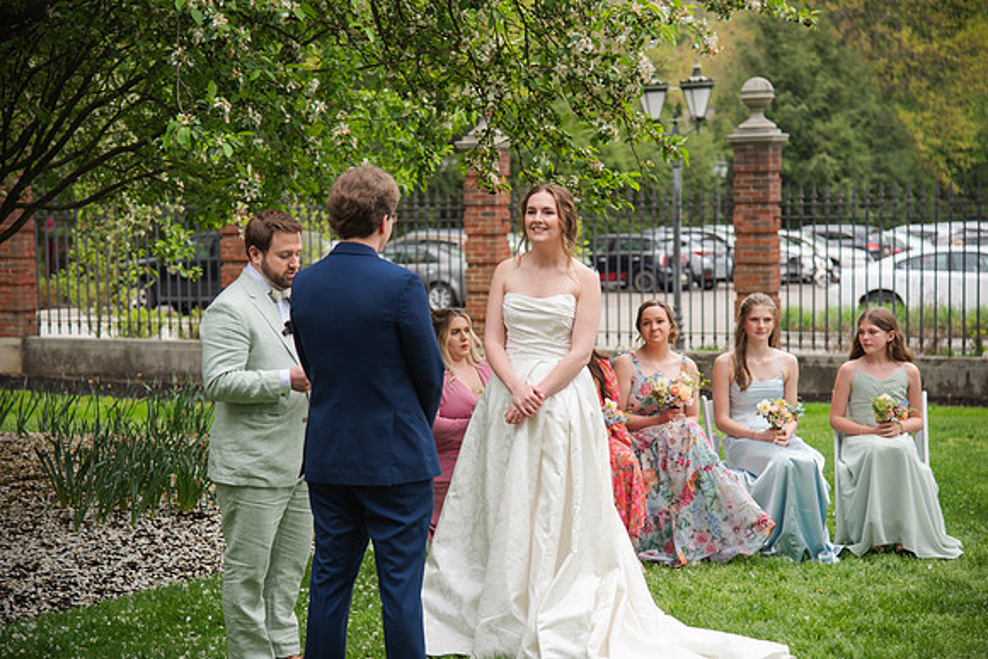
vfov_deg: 16.1
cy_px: 330
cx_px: 494
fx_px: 2333
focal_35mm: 85
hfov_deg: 23.9
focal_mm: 85
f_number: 4
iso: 100
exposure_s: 1/400
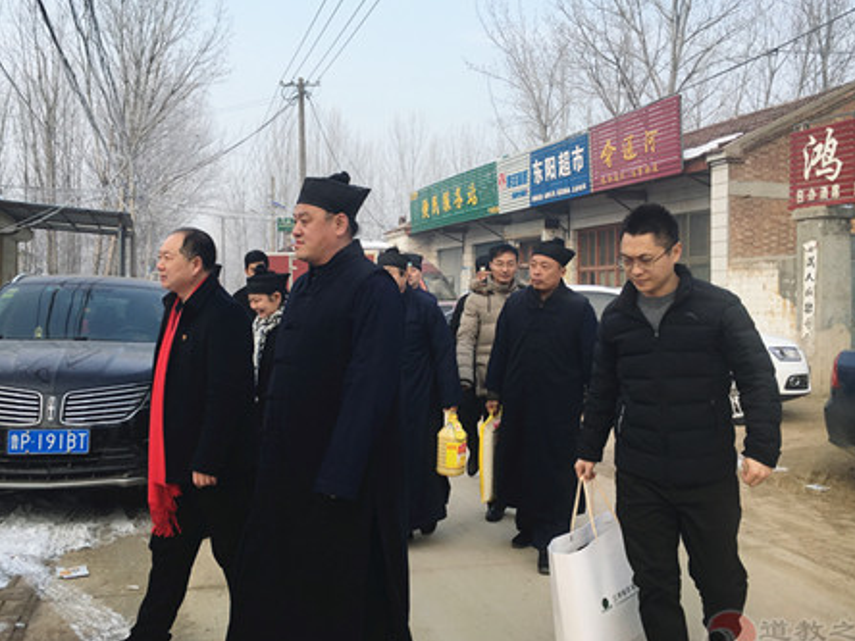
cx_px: 422
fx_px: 840
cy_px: 298
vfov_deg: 41.8
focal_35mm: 34
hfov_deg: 54.0
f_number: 2.2
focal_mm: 4.15
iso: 25
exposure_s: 1/516
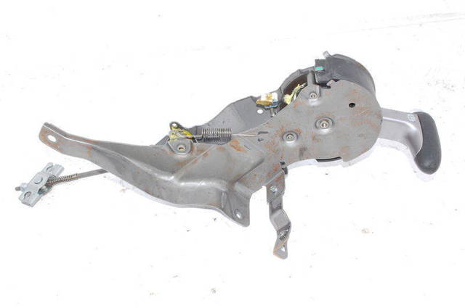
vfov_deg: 28.0
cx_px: 232
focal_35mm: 48
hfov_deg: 41.2
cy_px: 154
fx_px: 619
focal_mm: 32
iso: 800
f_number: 18
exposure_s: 1/200
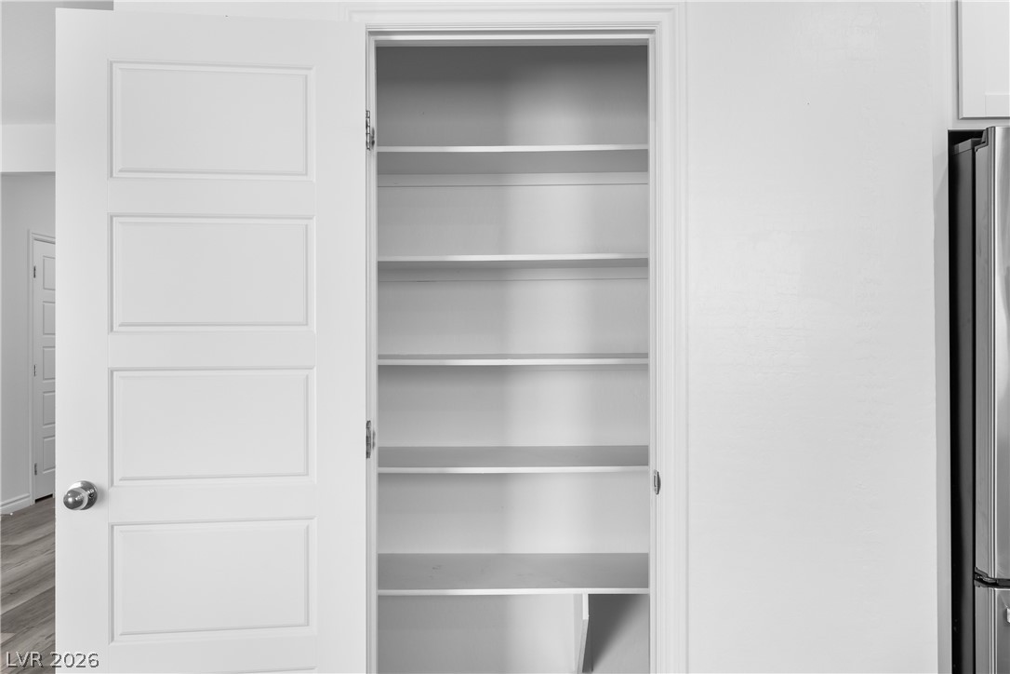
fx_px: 842
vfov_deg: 43.6
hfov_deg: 61.9
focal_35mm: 30
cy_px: 337
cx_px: 505
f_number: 8
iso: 400
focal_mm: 20
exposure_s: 1/13
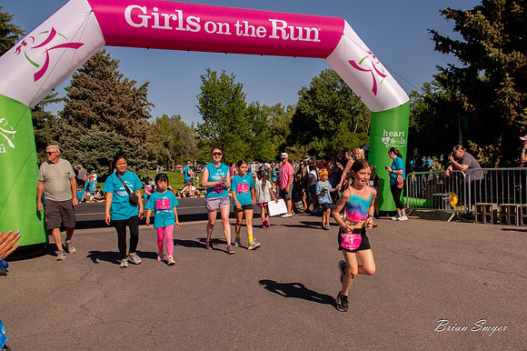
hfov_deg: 58.3
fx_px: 464
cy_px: 181
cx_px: 335
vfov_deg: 41.4
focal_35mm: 32
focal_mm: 24
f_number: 11
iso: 800
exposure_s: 1/1250
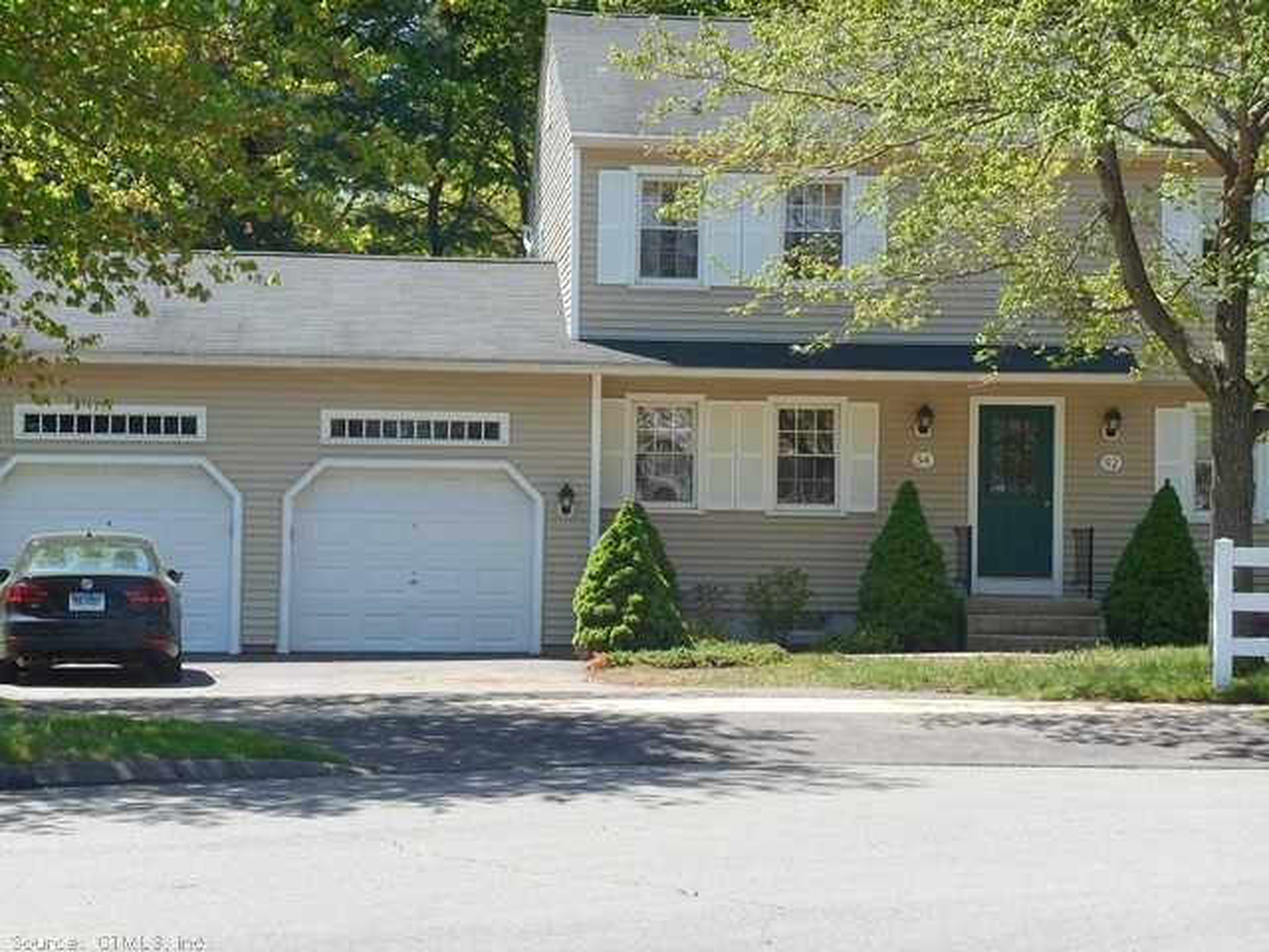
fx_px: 3373
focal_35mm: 92
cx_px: 634
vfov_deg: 16.1
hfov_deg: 21.3
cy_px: 476
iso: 80
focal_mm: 16.4
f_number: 4.9
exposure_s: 1/160
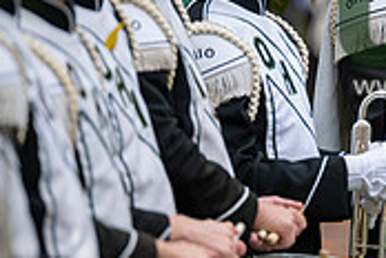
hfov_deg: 3.1
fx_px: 7162
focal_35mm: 668
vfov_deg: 2.1
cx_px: 506
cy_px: 7
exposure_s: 1/1000
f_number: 2.8
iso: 400
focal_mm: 200
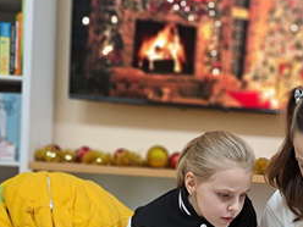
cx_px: 218
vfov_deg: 30.1
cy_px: 186
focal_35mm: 47
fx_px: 411
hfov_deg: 39.6
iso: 200
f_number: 1.8
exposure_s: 1/50
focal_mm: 4.65
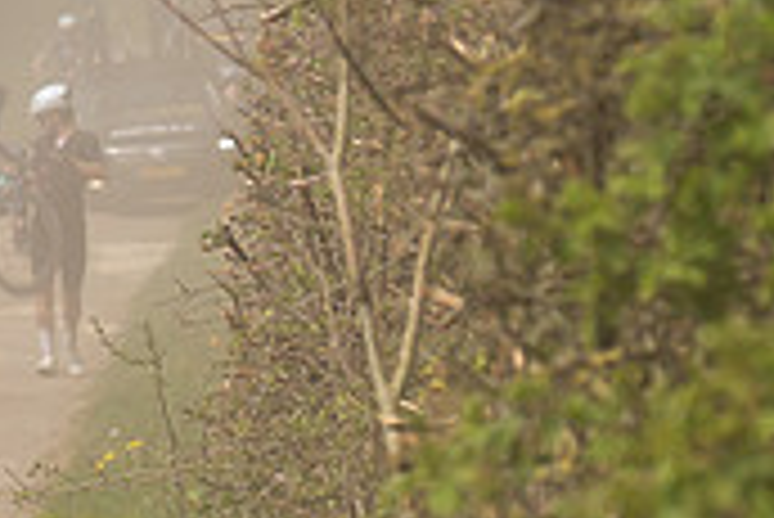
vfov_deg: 2.5
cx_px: -784
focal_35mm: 560
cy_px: 343
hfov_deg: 3.6
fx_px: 12050
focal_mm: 82
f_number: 5
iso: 160
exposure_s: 1/1000
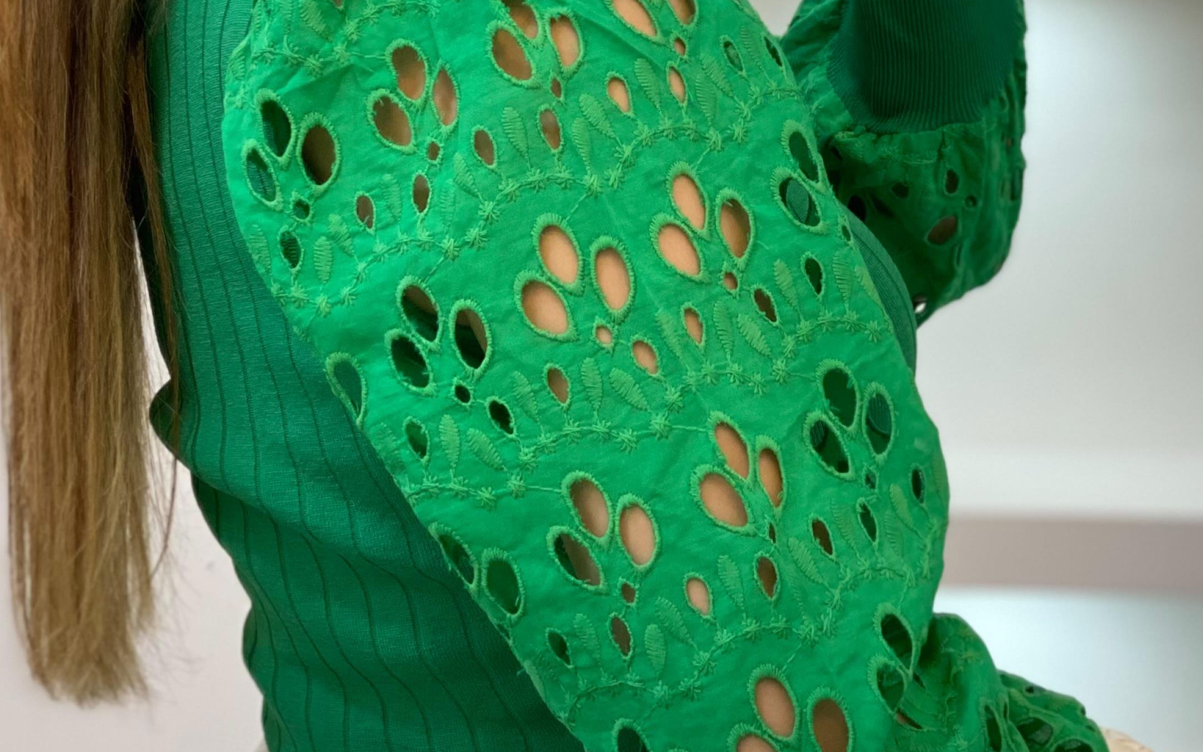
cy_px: 95
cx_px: 597
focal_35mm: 103
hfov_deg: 20.2
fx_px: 3377
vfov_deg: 12.6
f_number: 2
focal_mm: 6
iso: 100
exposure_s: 1/100
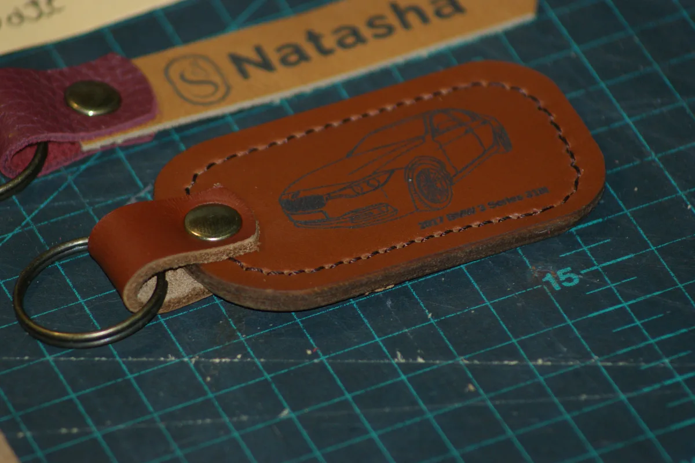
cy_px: 232
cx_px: 348
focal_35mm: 315
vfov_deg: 4.4
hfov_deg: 6.5
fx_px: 6078
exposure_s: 1/125
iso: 400
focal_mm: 210
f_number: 5.6
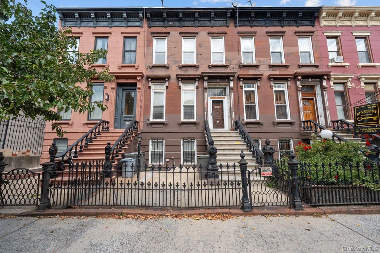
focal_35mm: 14
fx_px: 148
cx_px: 190
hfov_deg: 104.2
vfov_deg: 81.2
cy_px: 126
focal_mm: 14
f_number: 9
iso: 250
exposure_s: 1/200
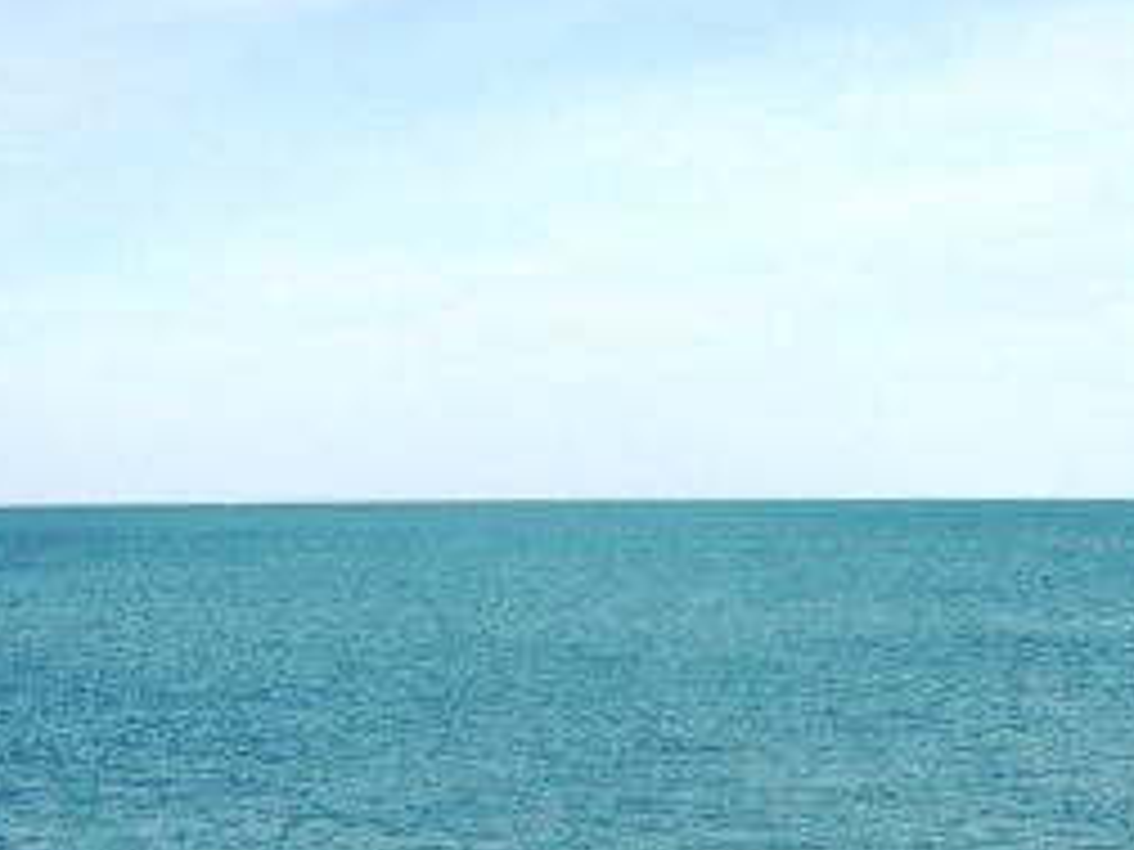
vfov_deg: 17.0
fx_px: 2785
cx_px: 1206
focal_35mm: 85
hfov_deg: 21.9
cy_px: 821
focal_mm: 5.6
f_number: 4.5
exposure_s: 1/400
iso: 100
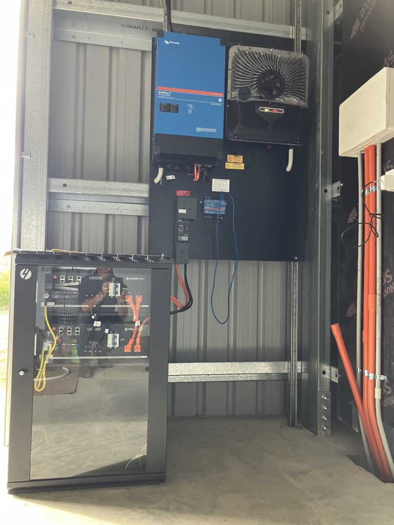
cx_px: 197
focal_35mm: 28
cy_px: 262
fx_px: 425
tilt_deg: +2.2
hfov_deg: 49.7
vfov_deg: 63.4
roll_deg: -0.8
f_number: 1.8
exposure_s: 1/69
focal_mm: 3.99
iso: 80
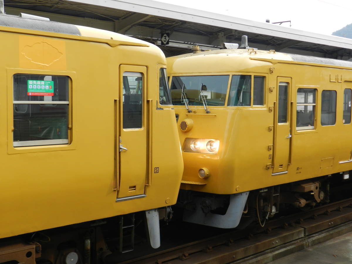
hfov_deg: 41.2
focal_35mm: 46
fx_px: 468
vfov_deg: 31.5
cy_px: 132
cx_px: 176
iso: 160
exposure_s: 1/200
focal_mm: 8.1
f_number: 4.2
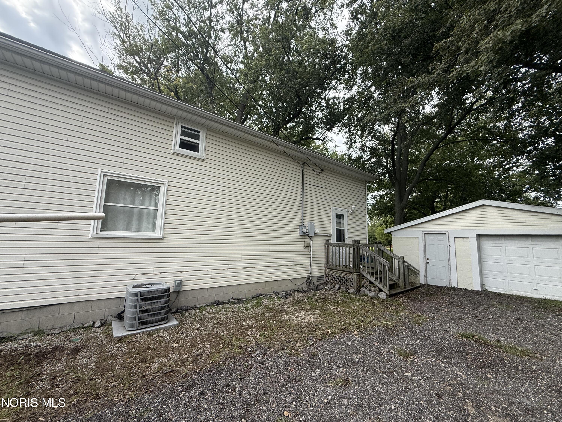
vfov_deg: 85.7
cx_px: 281
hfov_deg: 102.1
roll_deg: -1.2
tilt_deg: +7.8
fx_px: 227
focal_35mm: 14
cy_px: 211
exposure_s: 1/475
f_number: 2.2
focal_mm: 2.22
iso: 64
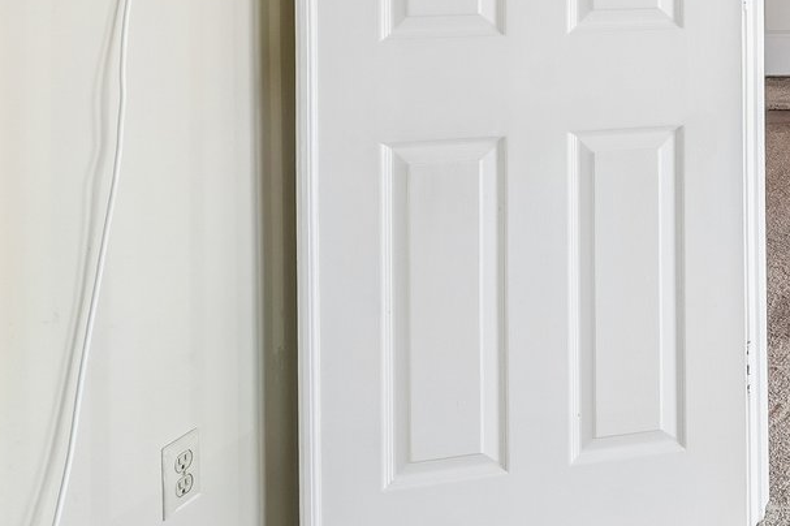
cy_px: -169
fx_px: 1184
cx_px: 1154
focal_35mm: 54
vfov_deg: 22.3
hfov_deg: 27.2
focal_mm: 16
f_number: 8
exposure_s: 1/20
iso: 400
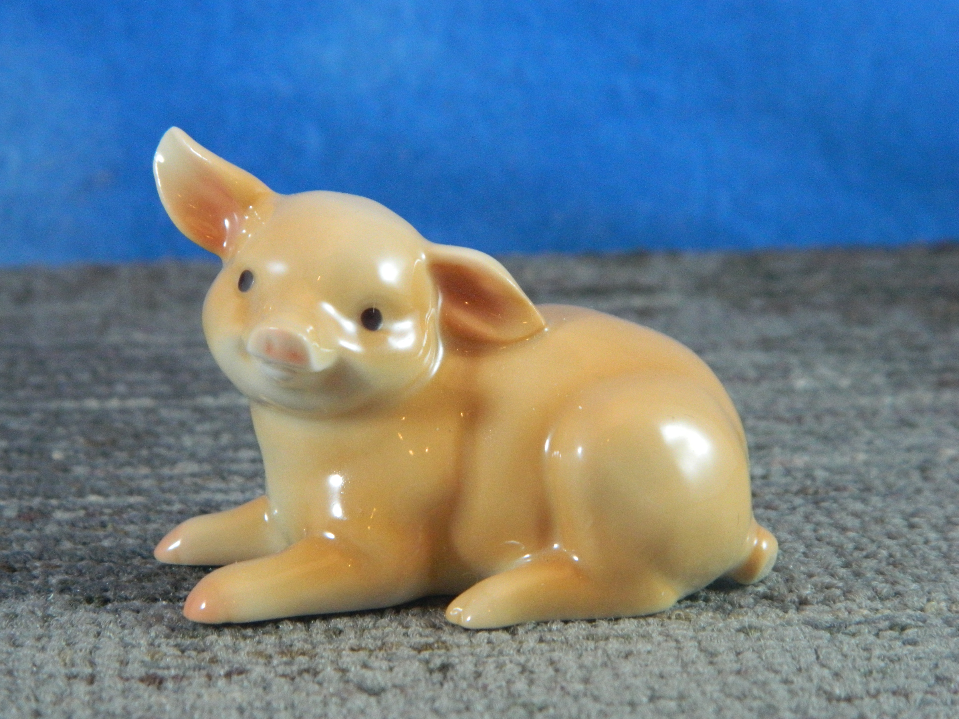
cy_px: 360
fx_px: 3574
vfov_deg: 11.5
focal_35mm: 129
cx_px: 480
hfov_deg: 15.3
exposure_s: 1/25
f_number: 4.7
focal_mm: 23.2
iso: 400
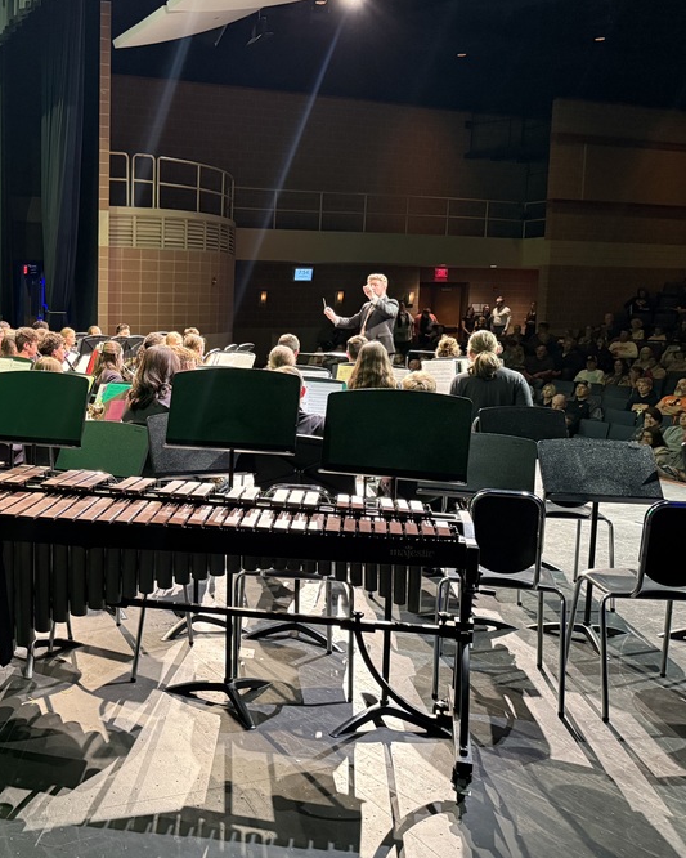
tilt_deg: -6.5
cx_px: 89
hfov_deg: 38.7
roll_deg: -0.6
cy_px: 405
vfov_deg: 50.2
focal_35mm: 36
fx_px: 913
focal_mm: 6.76
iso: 640
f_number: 1.78
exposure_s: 1/40
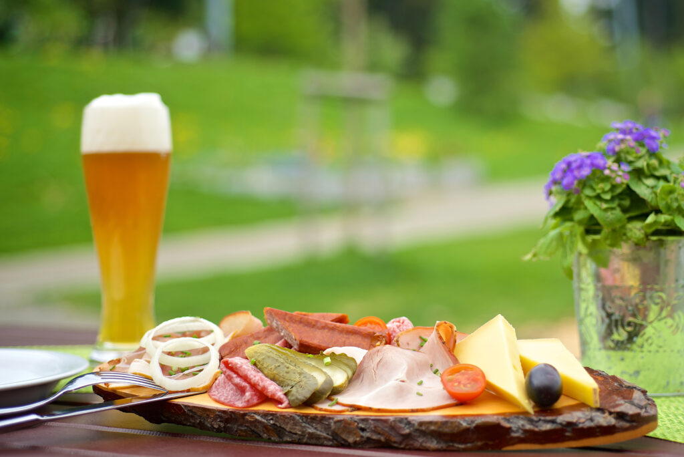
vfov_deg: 22.7
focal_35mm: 60
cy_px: 228
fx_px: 1141
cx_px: 342
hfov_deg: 33.4
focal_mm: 60
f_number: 3.2
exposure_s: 1/640
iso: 100
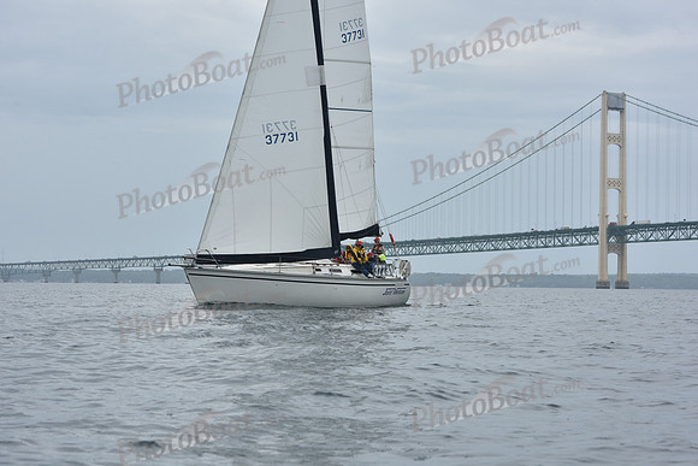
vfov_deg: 15.2
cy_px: 233
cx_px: 349
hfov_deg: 22.6
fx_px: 1745
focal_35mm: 90
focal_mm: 90
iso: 250
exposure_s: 1/800
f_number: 9
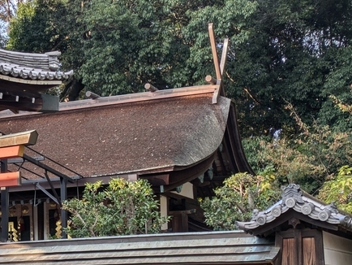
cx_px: 54
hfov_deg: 20.5
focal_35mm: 94
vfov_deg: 15.6
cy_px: 212
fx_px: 956
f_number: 1.89
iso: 49
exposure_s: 1/244
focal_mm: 5.43
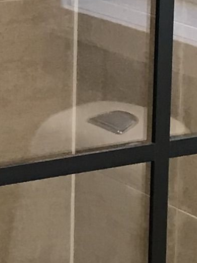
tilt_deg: -12.2
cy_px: 69
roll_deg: +0.0
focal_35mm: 217
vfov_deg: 9.1
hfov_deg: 6.7
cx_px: -102
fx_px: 1647
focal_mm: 3.99
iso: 80
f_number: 1.8
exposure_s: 1/17
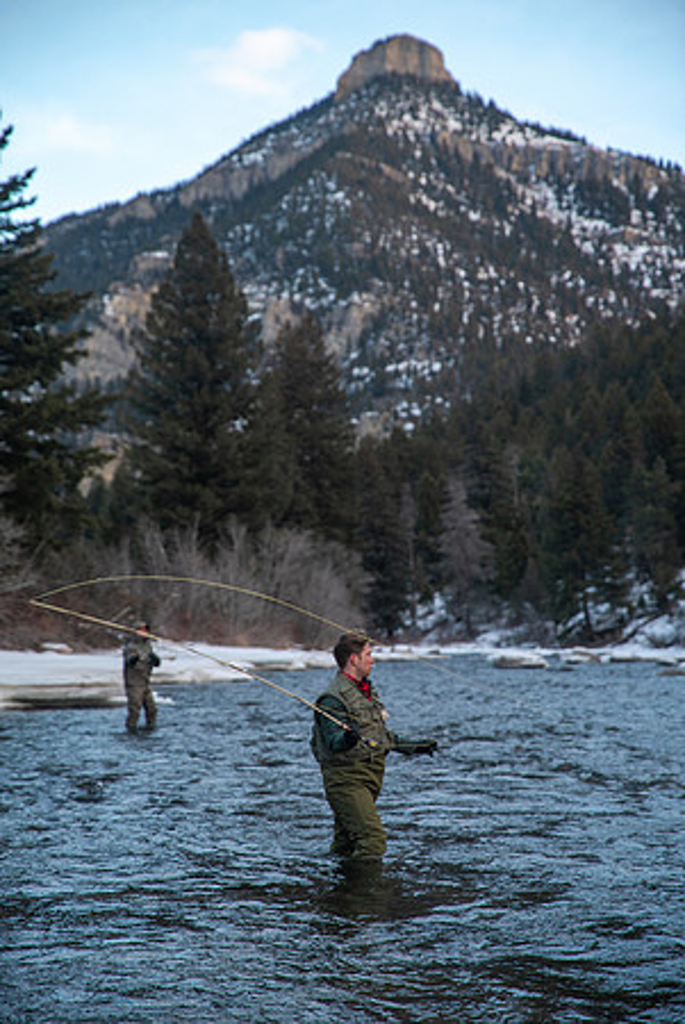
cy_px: 512
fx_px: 1424
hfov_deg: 27.1
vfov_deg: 39.6
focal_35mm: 50
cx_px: 342
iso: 400
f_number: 3.2
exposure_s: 1/320
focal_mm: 50
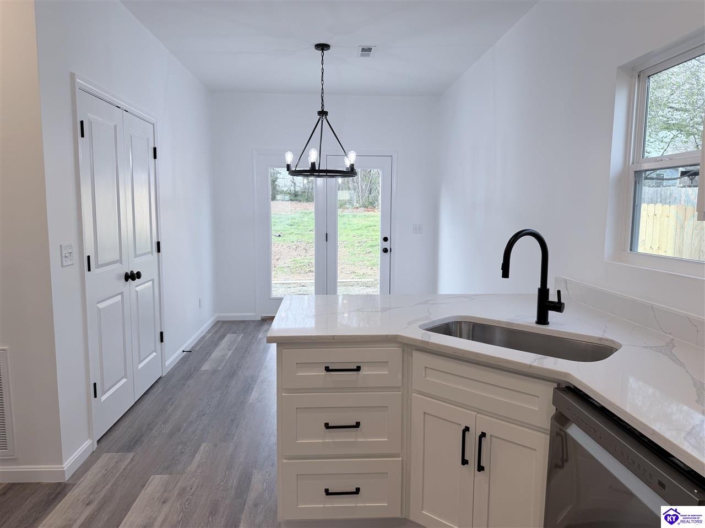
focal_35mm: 24
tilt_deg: -6.4
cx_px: 352
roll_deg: +0.7
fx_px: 489
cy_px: 264
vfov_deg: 56.8
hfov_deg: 71.6
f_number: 1.78
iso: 64
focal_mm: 6.76
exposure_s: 1/160
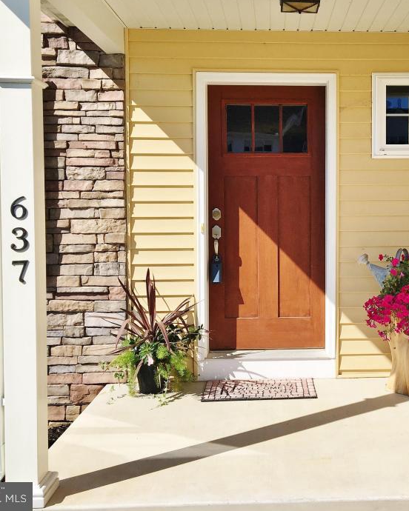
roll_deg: -0.1
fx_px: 636
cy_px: 228
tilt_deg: -0.6
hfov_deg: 34.7
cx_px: 319
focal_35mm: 42
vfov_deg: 43.8
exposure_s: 1/1876
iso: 25
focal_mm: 4.15
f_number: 2.2
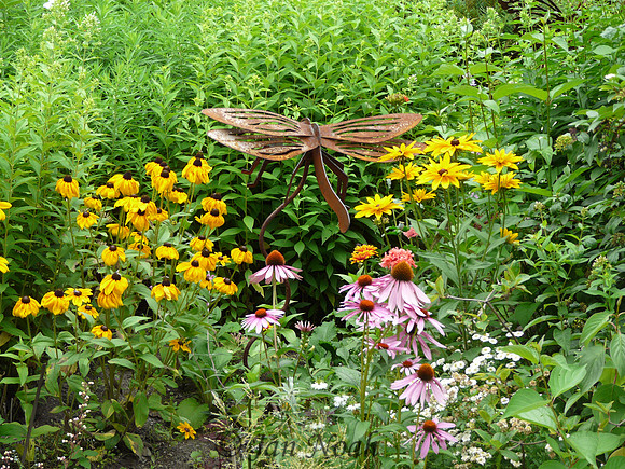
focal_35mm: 83
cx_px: 312
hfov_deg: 23.6
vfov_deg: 17.8
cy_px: 234
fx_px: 1499
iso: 100
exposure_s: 1/100
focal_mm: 13.6
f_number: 3.2
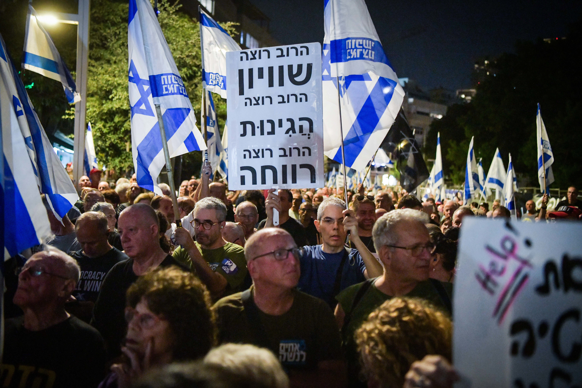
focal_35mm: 40
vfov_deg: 33.4
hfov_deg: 48.5
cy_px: 194
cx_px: 291
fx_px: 647
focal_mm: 40
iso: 6400
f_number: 2.8
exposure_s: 1/200
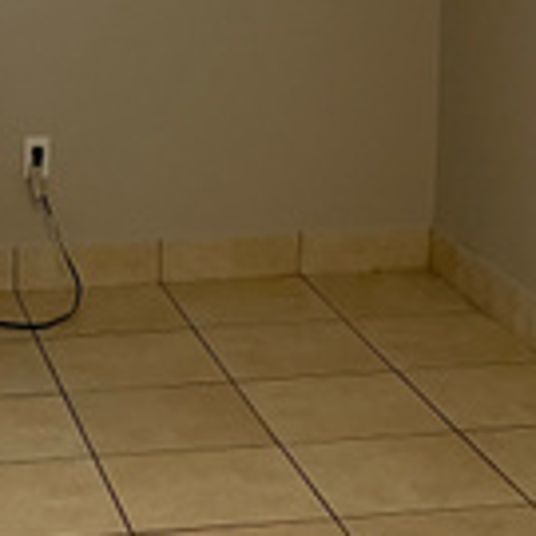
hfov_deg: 15.9
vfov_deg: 15.7
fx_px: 1909
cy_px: 20
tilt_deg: -5.7
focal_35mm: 109
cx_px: 131
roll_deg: +2.5
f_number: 1.6
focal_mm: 5.1
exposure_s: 1/60
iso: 160
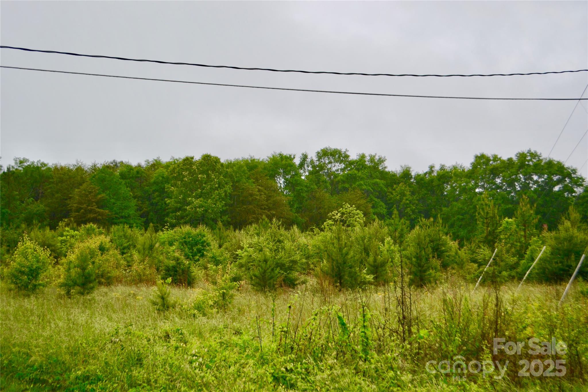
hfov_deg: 43.6
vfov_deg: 29.9
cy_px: 196
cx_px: 294
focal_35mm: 45
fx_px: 735
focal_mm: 30
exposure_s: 1/125
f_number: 4.5
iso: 125
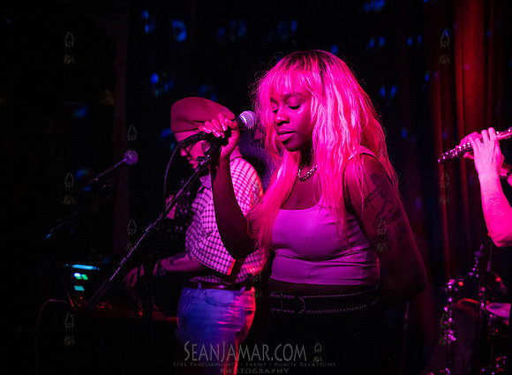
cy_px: 204
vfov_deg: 30.7
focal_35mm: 47
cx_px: 259
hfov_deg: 41.1
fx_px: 682
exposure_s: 1/320
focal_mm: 40
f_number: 3.5
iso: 12800
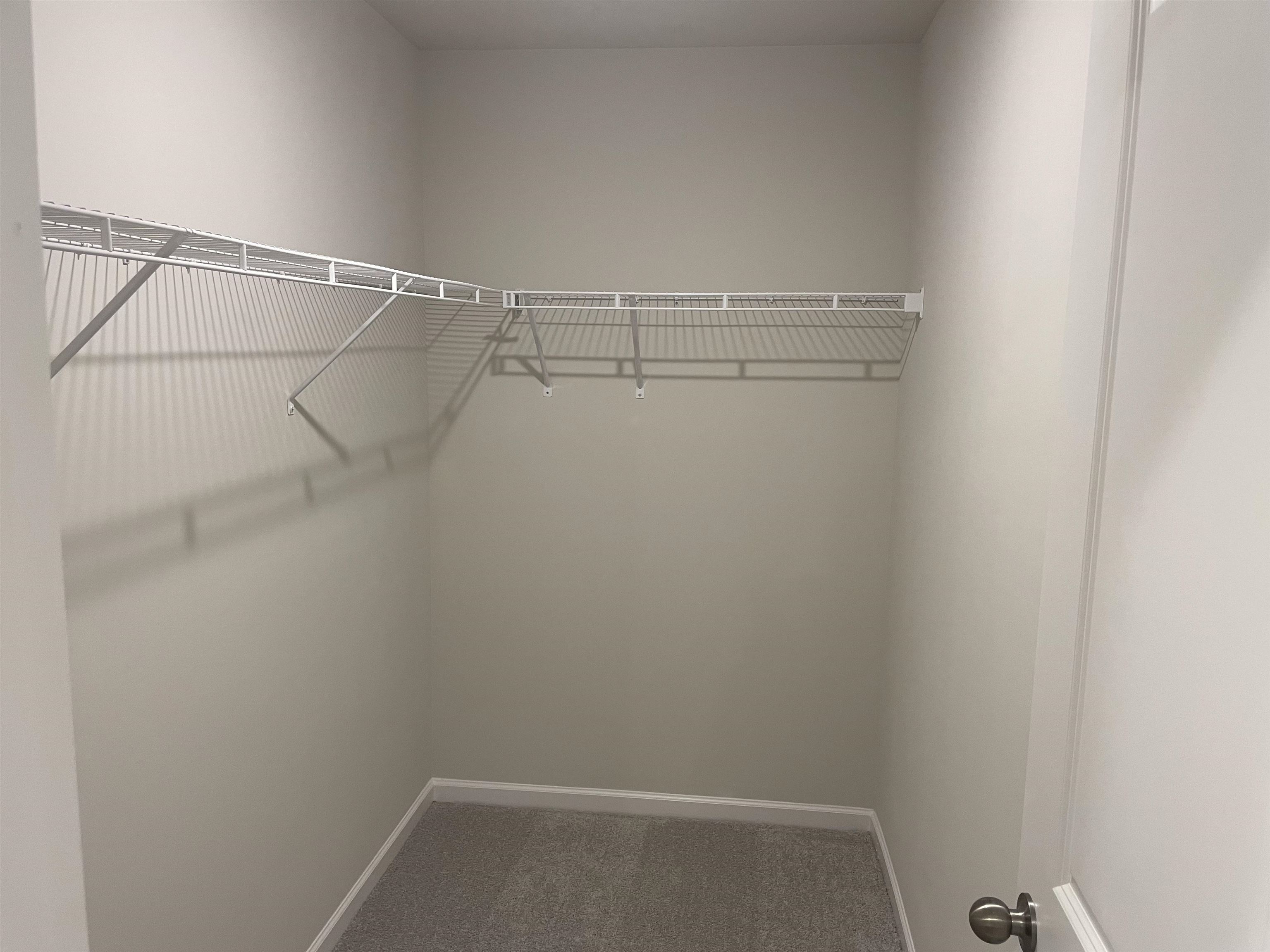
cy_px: 476
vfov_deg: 53.1
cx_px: 635
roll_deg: -0.9
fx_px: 954
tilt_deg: -8.5
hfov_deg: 67.3
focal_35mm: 26
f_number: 1.6
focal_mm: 4.2
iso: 100
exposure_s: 1/60
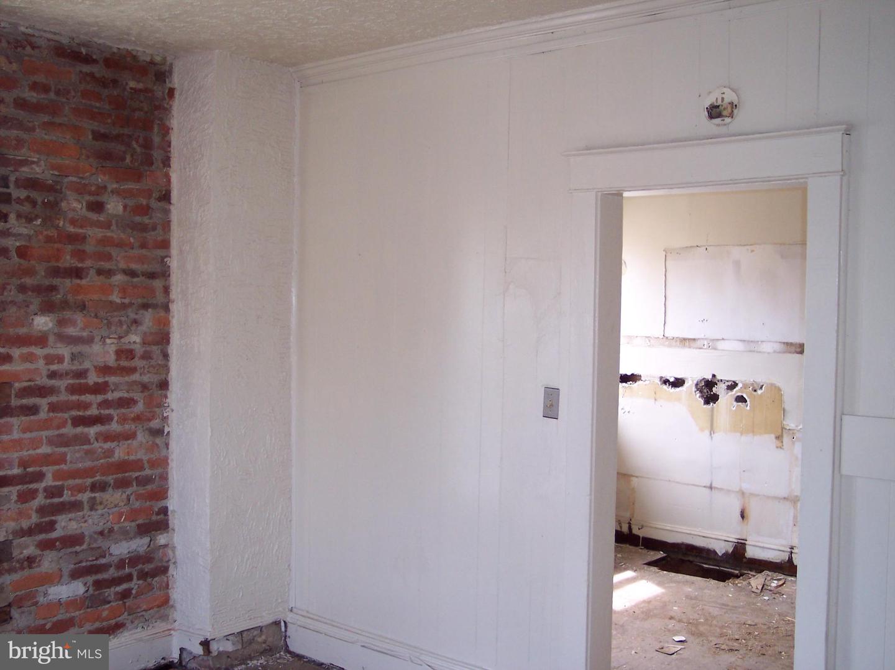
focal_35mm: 38
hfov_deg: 49.0
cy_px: 335
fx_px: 982
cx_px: 448
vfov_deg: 37.7
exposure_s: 1/60
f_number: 2.8
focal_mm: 8
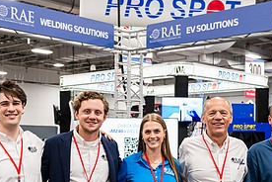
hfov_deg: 28.5
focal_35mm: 71
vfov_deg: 18.9
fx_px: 536
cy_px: 156
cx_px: 132
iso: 3200
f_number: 4
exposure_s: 1/200
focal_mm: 32
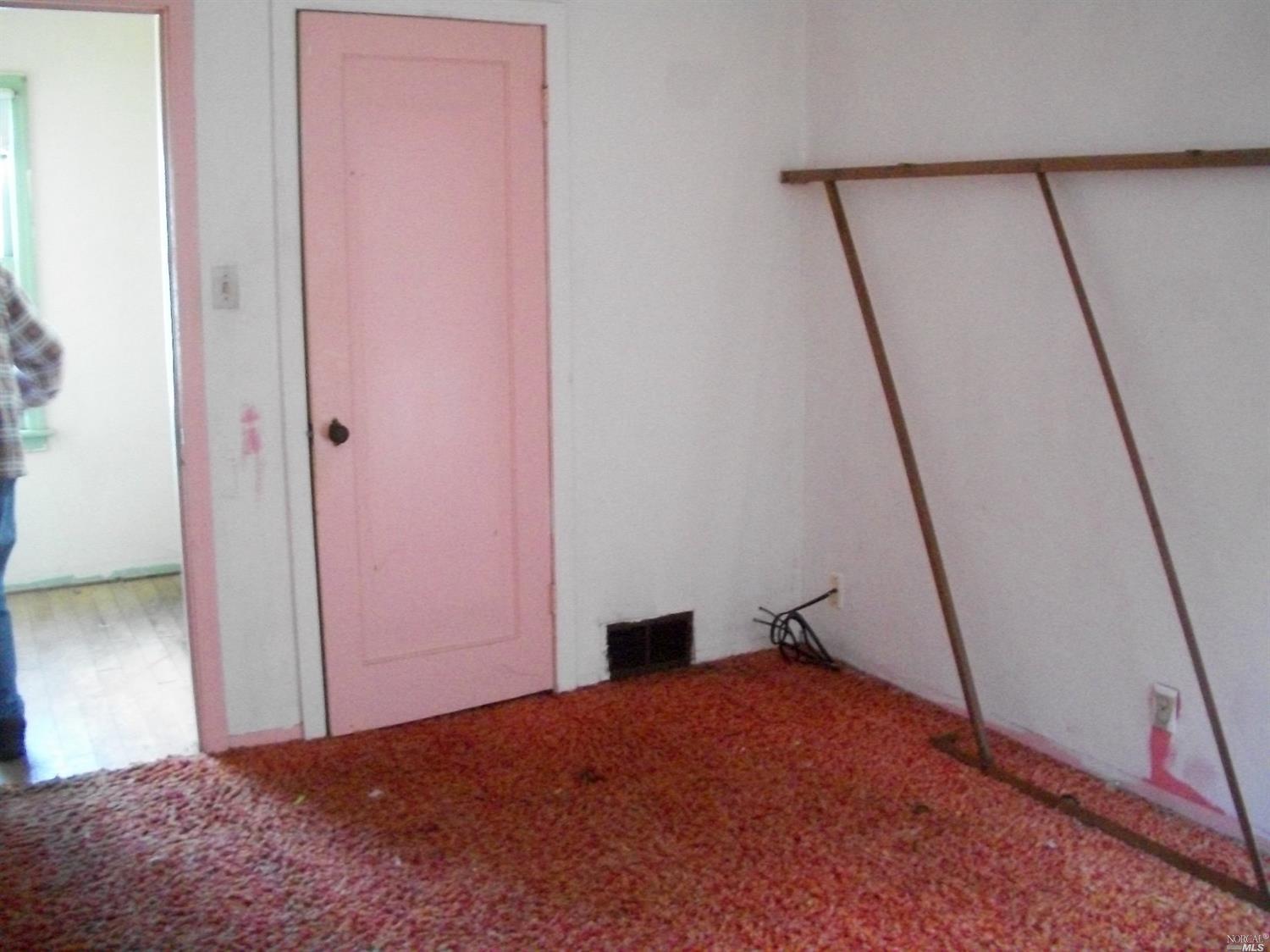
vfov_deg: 40.7
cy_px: 476
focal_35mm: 35
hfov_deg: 52.6
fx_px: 1284
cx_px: 635
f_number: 3.1
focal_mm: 6.3
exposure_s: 1/25
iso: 800
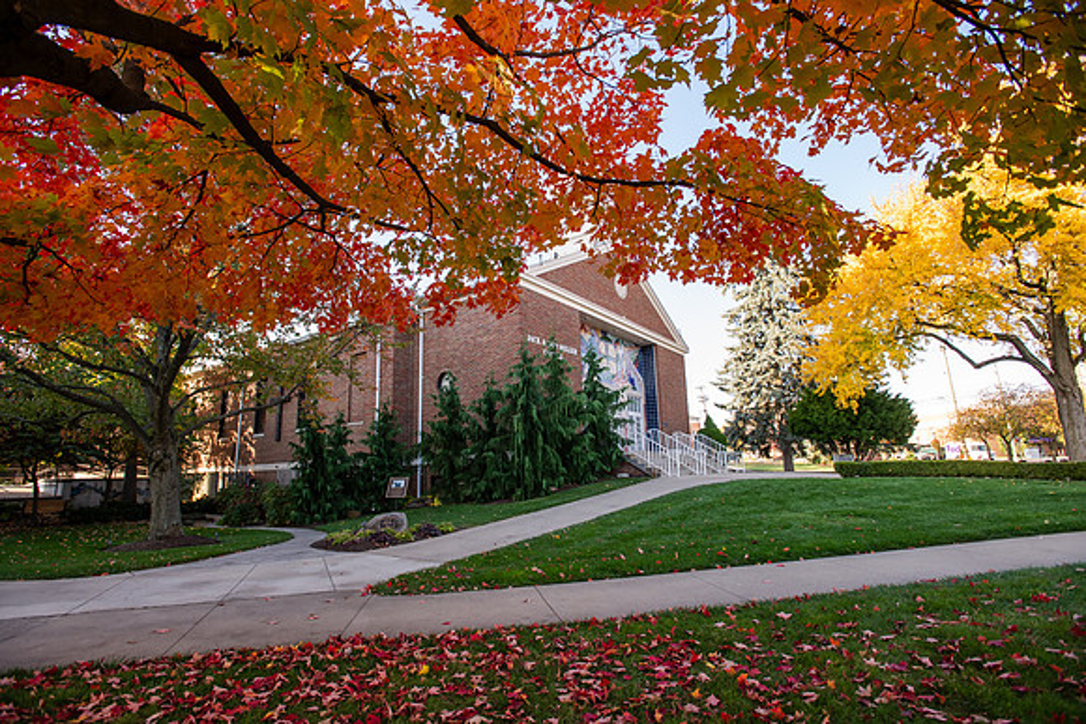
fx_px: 513
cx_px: 543
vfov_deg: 70.5
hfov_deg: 93.3
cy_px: 362
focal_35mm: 17
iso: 320
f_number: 5
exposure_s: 1/250
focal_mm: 17
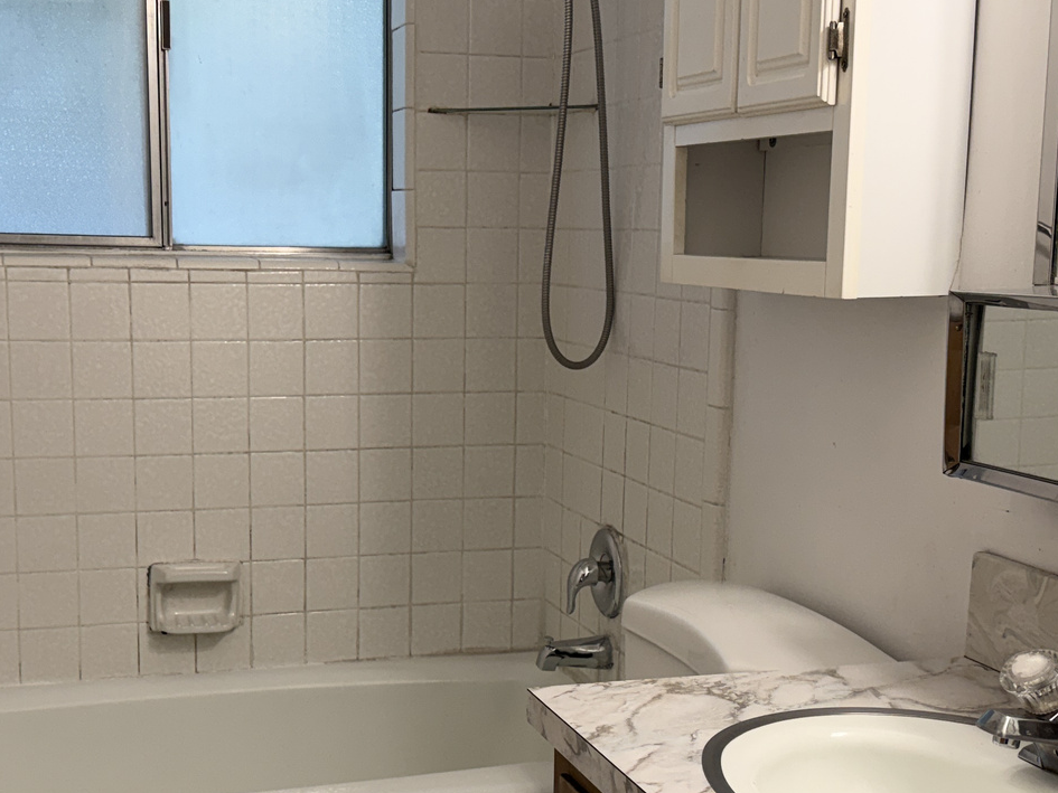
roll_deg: -1.5
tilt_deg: -9.6
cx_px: 471
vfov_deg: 28.0
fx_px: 1590
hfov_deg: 36.8
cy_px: 484
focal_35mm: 52
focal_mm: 6.76
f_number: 1.78
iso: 125
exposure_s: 1/120
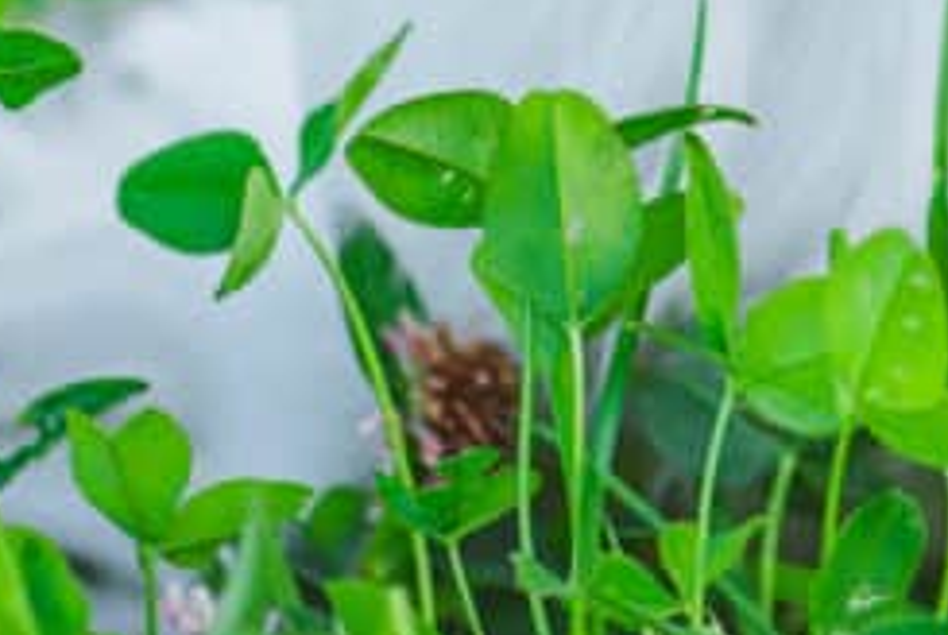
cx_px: 933
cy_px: -678
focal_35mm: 438
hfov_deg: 4.7
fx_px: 11548
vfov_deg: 3.1
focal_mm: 105
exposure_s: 1/250
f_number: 3.5
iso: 100
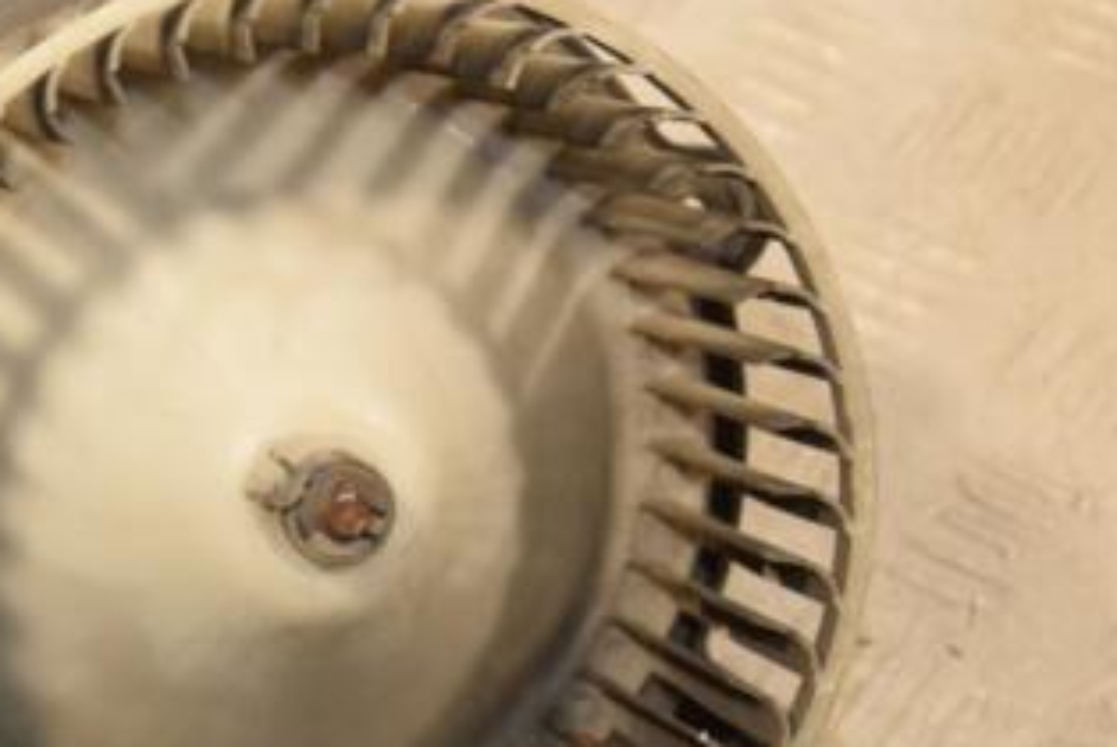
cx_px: 317
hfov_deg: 12.3
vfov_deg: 8.3
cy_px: 473
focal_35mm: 166
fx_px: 5155
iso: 800
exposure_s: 1/200
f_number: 6.3
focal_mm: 58
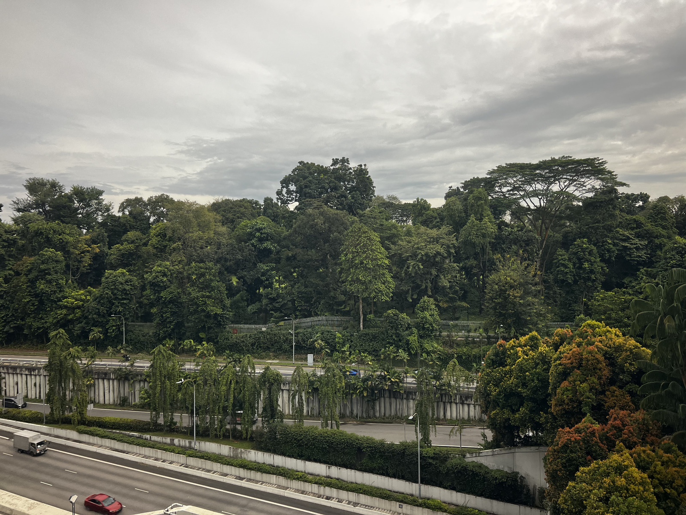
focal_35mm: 26
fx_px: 515
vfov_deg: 53.1
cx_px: 343
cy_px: 258
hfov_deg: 67.3
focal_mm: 5.7
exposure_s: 1/120
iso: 100
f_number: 1.5
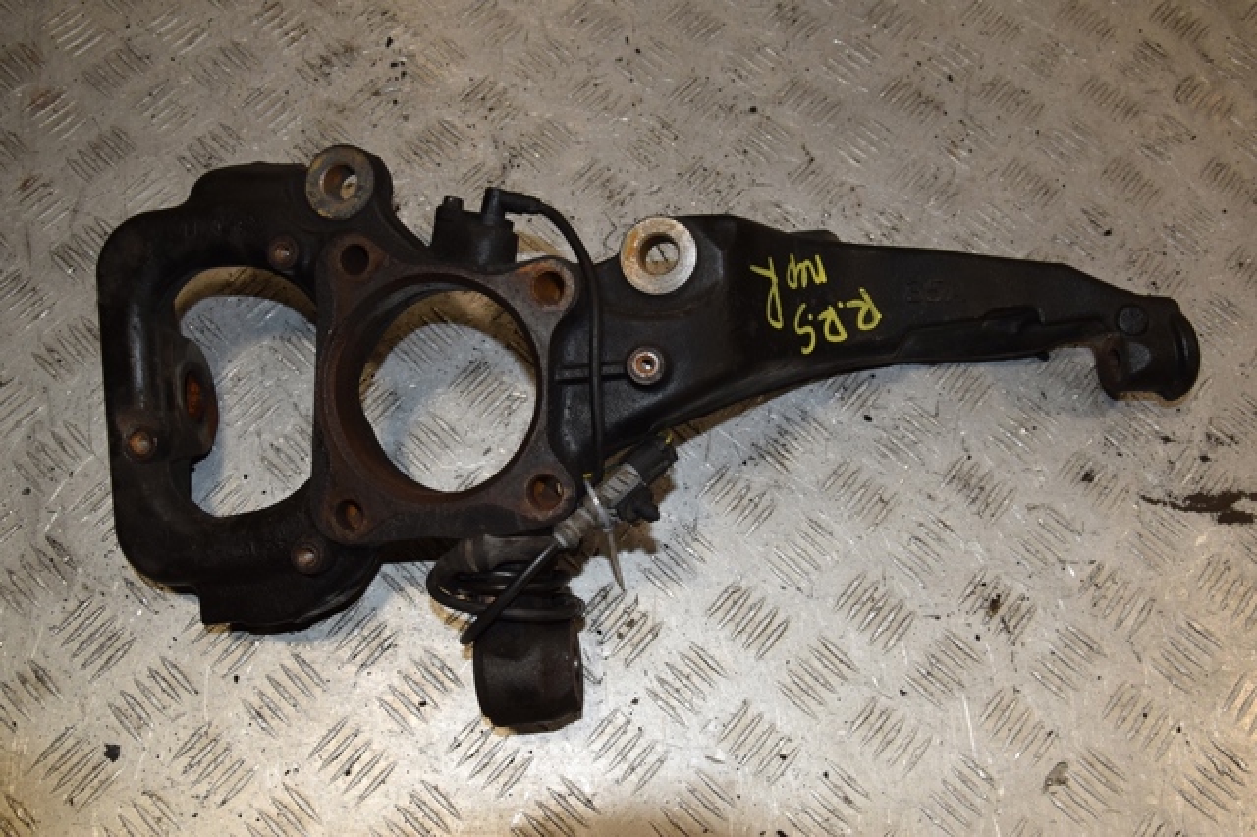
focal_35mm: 32
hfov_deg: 59.5
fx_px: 1099
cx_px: 628
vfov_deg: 41.7
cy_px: 418
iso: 800
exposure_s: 1/200
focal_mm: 21
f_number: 10
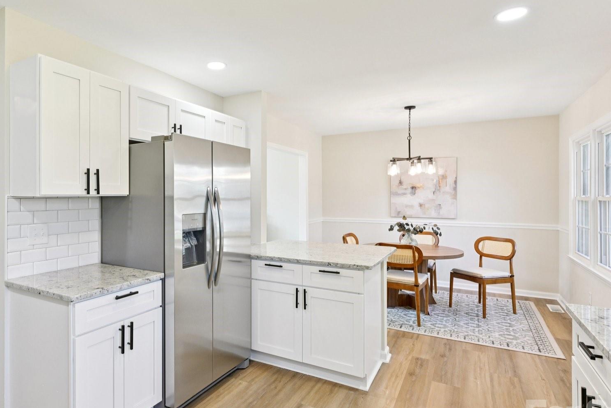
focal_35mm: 22
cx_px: 237
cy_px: 200
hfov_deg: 77.4
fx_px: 373
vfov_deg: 57.2
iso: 280
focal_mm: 16
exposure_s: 1/15
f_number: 8
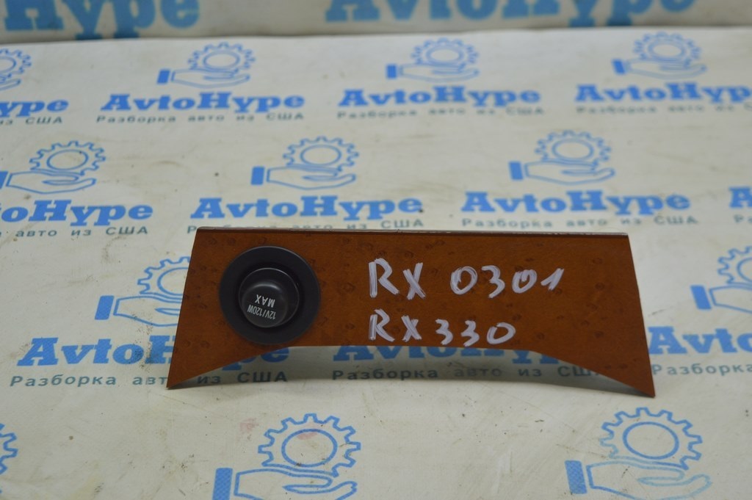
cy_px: 250
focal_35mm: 60
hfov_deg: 33.4
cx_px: 376
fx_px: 1252
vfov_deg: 22.6
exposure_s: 1/50
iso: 400
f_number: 5
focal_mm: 40
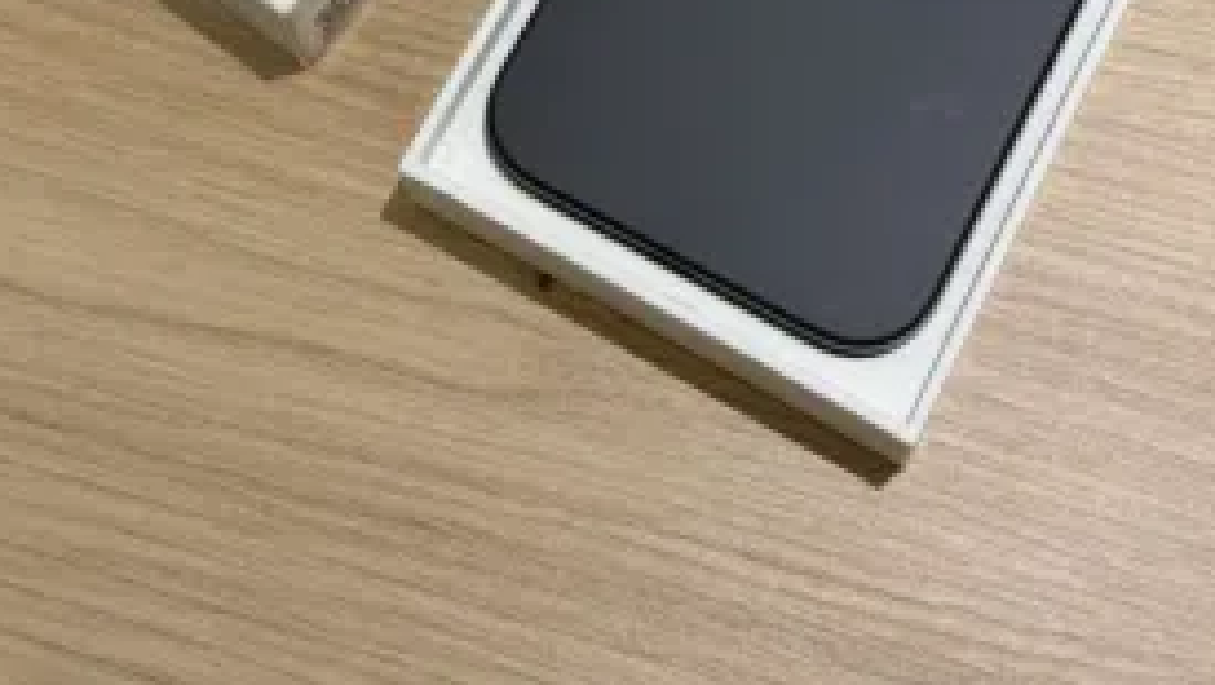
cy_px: -190
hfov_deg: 27.9
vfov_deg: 15.2
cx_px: 636
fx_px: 2450
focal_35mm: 76
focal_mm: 6.76
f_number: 1.78
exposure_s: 1/100
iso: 50
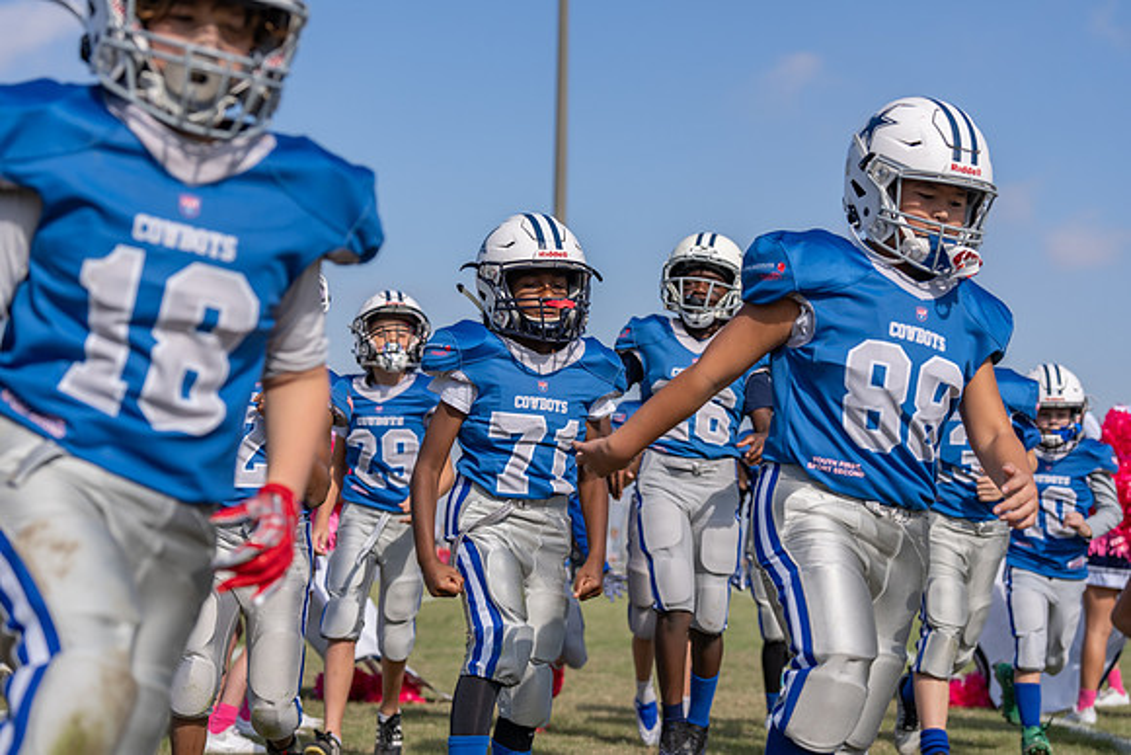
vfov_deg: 19.5
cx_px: 566
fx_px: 2200
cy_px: 378
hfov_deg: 28.8
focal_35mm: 70
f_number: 4
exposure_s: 1/1600
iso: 125
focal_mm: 70
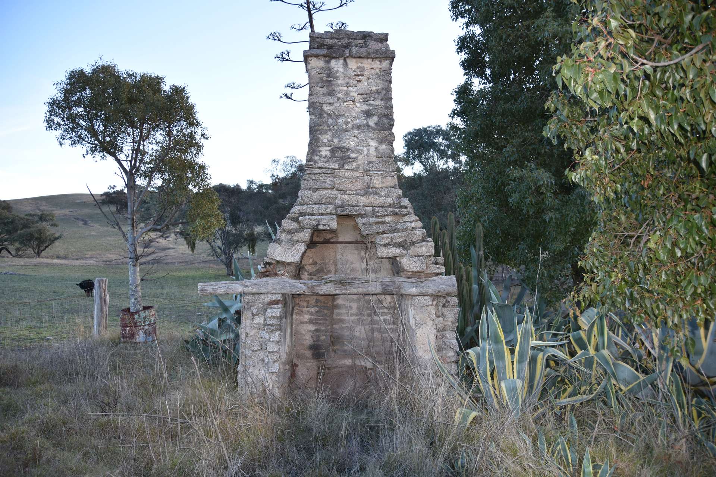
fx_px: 597
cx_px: 358
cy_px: 238
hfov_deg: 61.9
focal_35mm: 30
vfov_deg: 43.6
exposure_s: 1/250
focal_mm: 20
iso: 180
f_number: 3.5
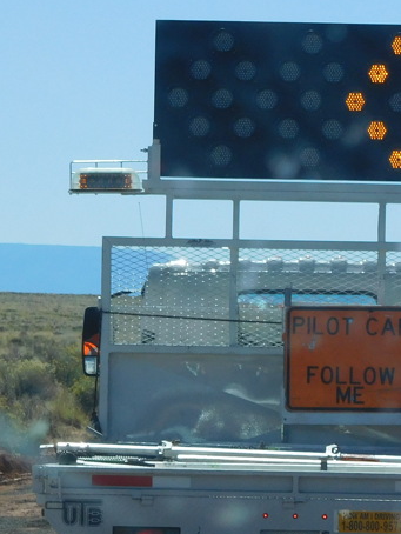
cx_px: 345
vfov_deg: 7.5
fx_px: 4058
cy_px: 362
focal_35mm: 263
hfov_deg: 5.6
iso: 125
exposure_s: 1/1000
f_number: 4.9
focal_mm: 20
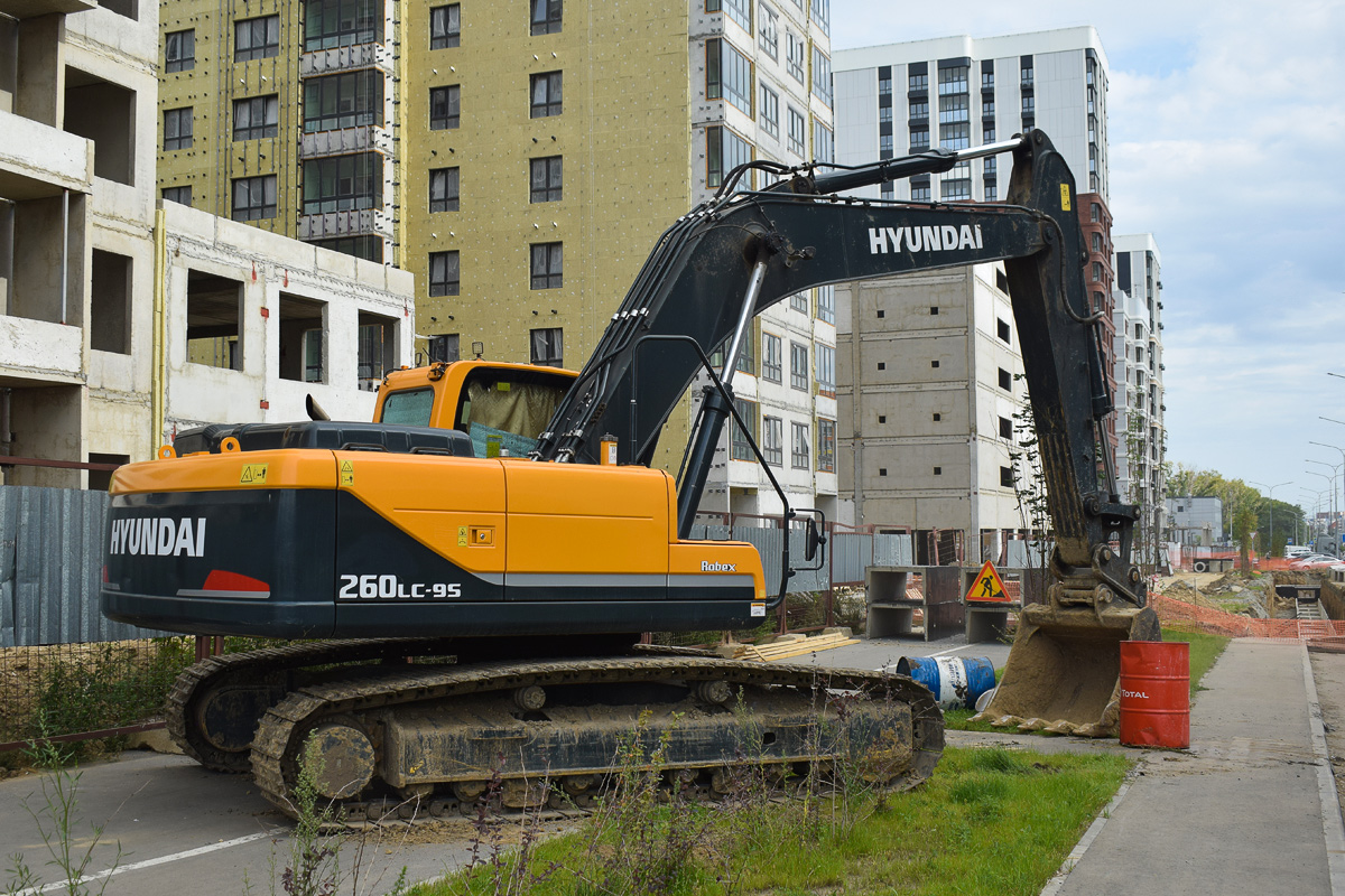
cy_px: 448
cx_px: 672
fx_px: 1345
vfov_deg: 36.9
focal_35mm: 36
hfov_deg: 53.1
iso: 200
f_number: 5.6
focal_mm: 24
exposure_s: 1/640
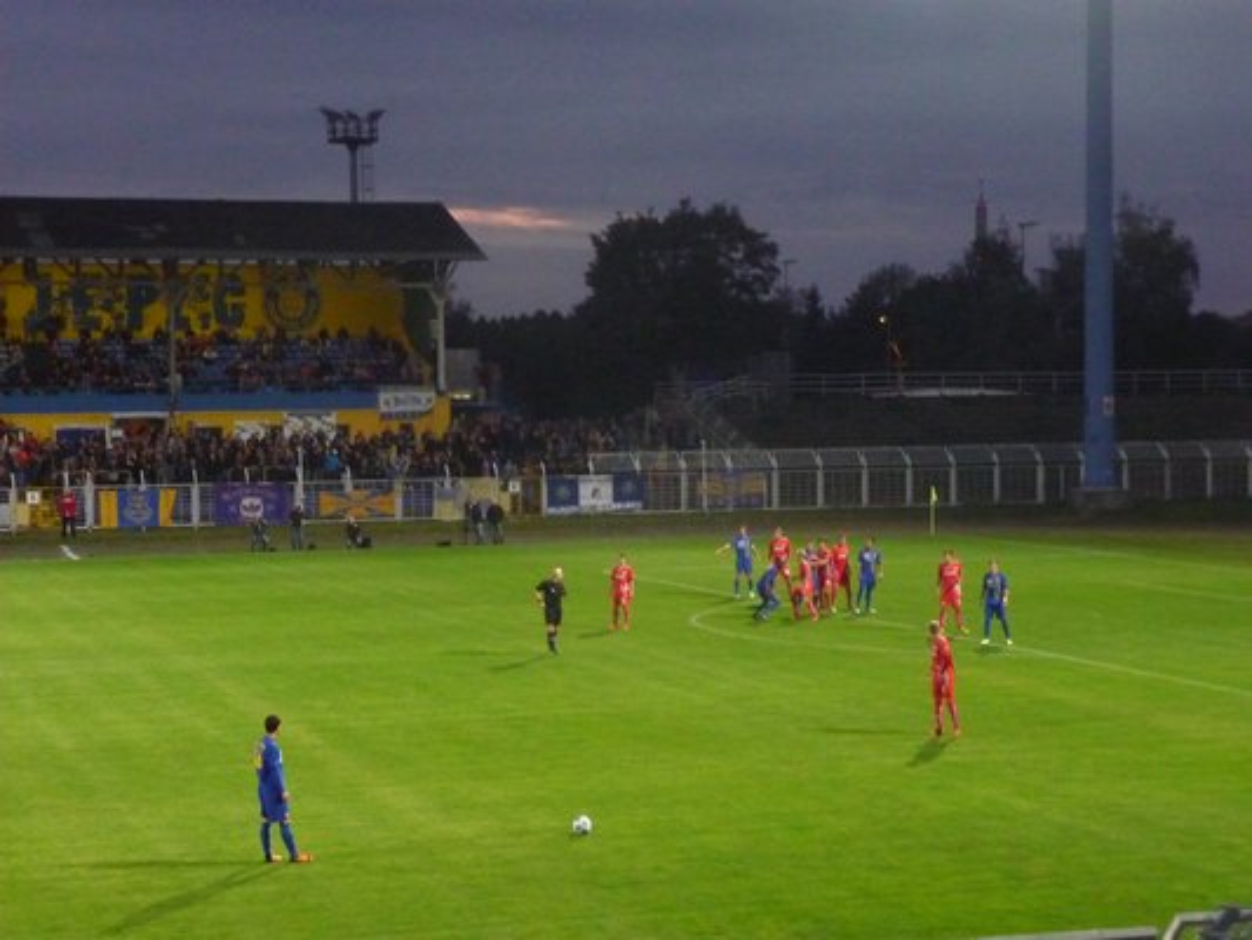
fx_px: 2786
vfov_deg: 19.1
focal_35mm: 77
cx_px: 626
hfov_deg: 25.3
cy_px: 470
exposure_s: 1/40
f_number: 4.6
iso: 800
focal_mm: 13.1
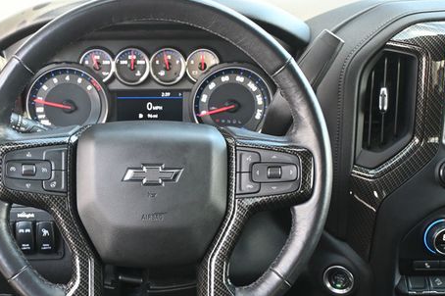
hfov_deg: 35.4
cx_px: 157
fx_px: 692
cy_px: 176
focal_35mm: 56
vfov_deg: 24.1
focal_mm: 26.5
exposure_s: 1/125
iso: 1100
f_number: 4.5
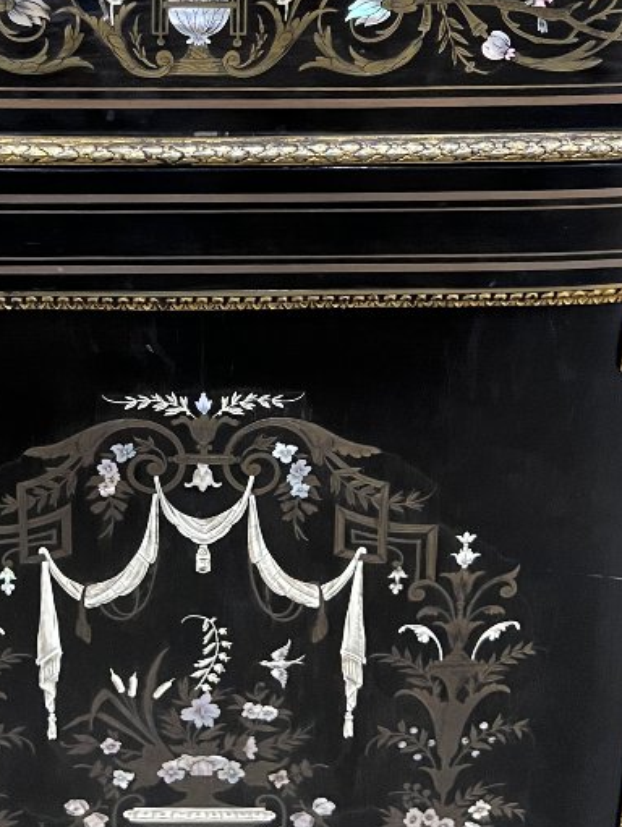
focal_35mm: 61
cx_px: 173
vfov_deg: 31.1
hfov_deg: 23.9
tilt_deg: -22.7
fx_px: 1460
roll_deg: -0.2
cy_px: 201
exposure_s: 1/50
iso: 500
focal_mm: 5.7
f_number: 1.5
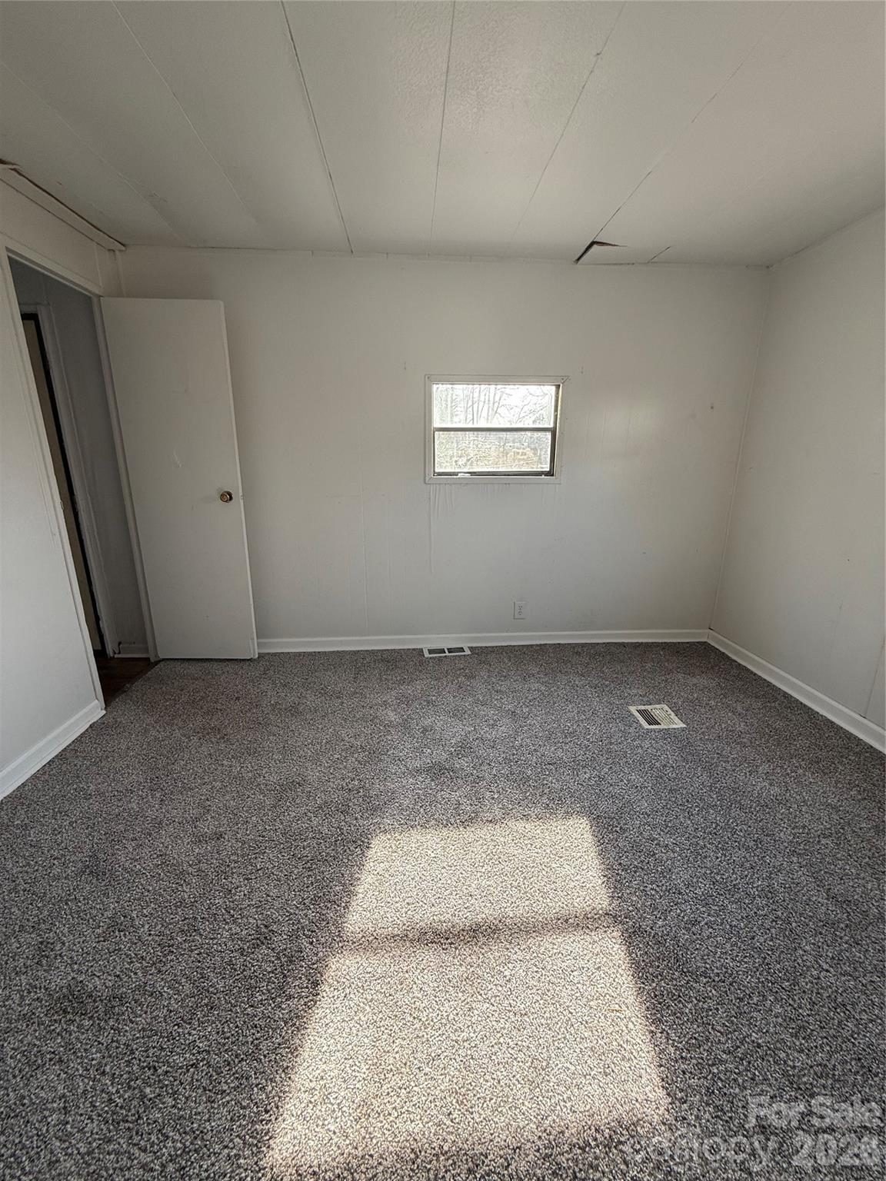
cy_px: 590
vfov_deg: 102.1
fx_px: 478
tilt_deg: -14.9
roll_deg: -0.4
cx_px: 443
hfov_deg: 85.7
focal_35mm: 14
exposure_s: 1/165
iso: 64
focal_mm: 2.22
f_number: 2.2
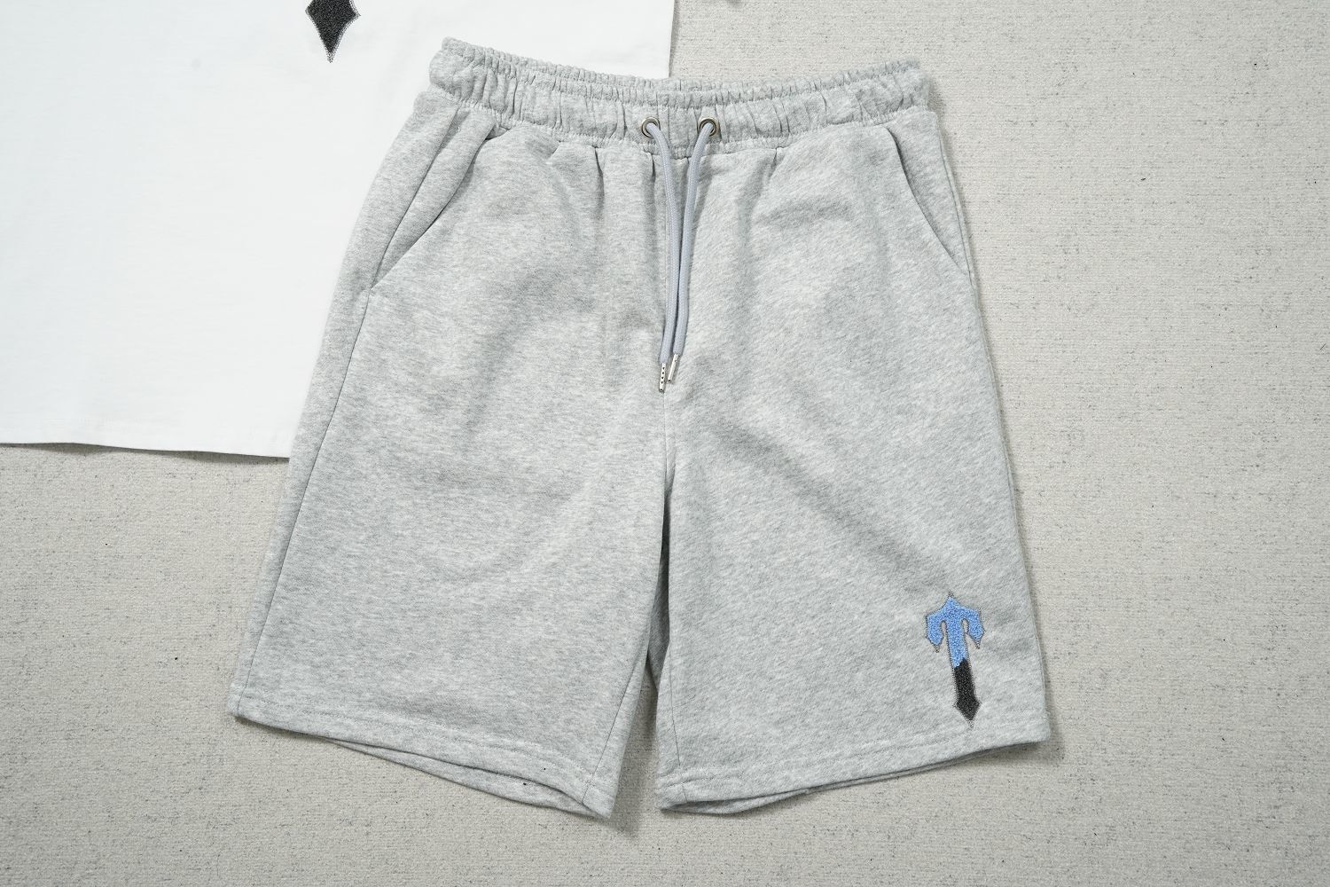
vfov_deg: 37.9
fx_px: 1293
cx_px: 665
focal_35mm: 35
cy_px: 444
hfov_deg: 54.4
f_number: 10
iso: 1600
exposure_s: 1/100
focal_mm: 35
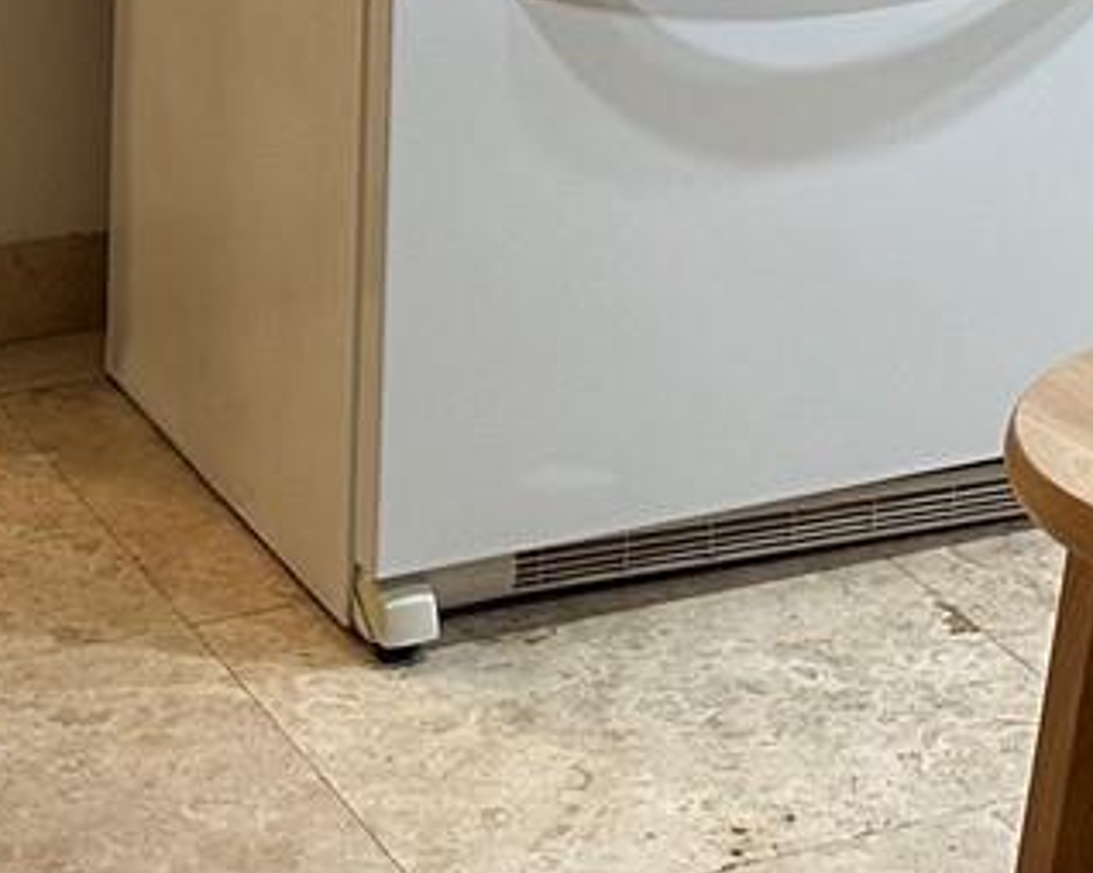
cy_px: -736
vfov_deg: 12.0
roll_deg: -1.5
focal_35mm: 118
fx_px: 3815
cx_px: 1052
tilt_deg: -3.2
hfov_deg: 16.0
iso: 125
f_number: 1.78
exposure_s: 1/60
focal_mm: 6.86
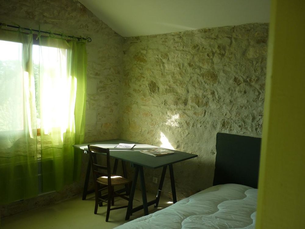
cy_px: 114
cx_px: 152
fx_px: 291
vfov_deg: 42.9
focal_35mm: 33
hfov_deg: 55.4
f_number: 2.8
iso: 80
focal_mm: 5.5
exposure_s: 1/60
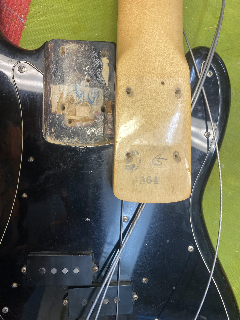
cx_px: 120
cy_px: 160
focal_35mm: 26
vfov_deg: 67.3
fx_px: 240
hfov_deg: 53.1
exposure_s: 1/100
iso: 50
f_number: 1.8
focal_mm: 4.25
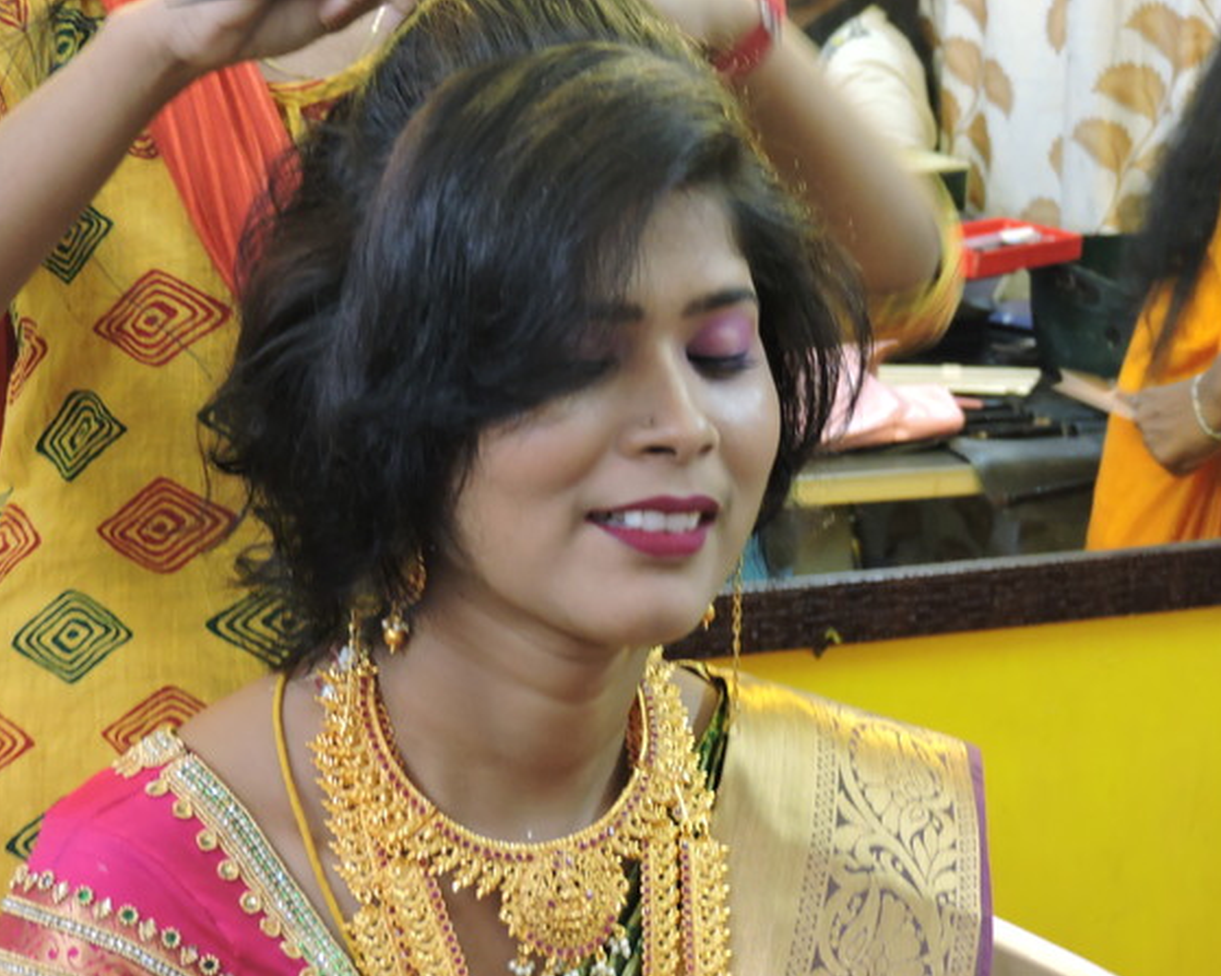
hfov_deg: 21.5
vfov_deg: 17.3
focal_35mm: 89
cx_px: 644
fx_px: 3216
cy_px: 489
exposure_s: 1/15
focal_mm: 15.2
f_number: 4
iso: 800
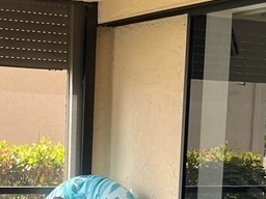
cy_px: 190
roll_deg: -2.3
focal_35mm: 100
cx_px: 131
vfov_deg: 14.6
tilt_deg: -5.5
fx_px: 768
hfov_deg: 19.6
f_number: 1.6
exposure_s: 1/216
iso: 32
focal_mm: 5.1
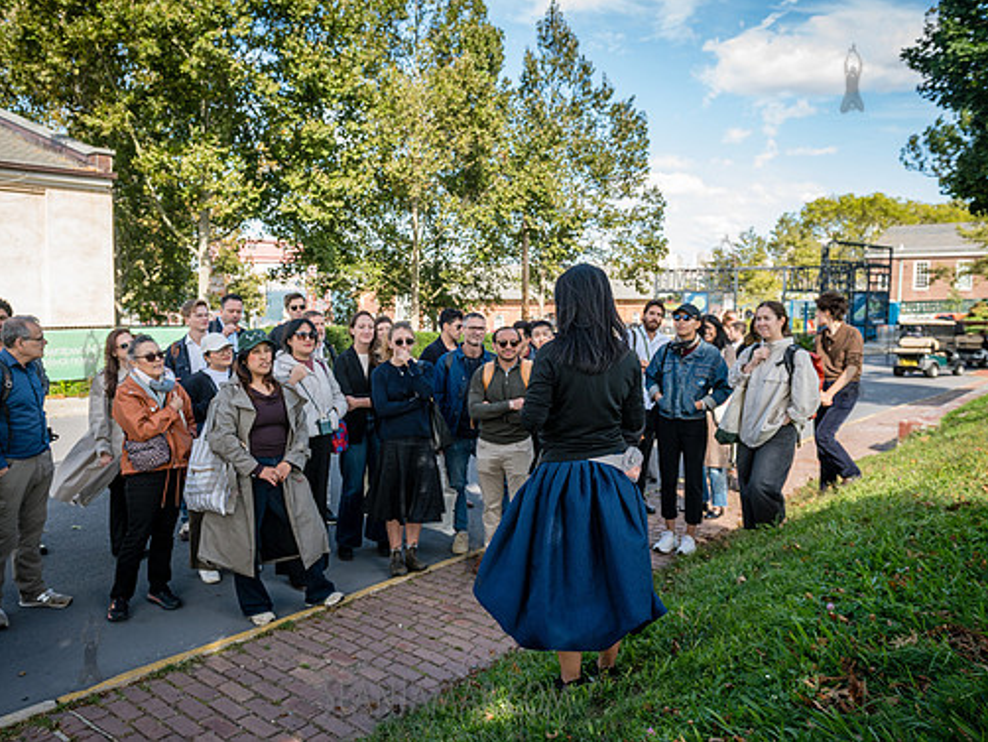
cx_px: 474
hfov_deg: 65.3
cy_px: 363
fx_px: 771
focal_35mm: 27
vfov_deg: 51.4
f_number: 4.5
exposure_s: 1/800
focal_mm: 24
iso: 500
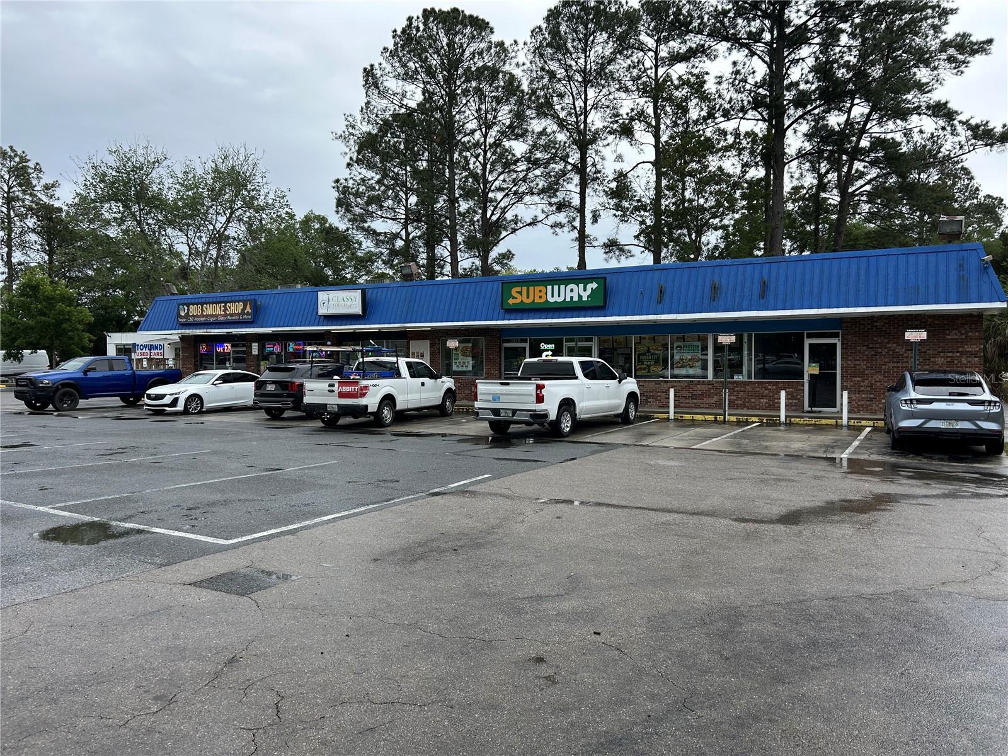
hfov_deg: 67.3
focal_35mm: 26
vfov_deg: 53.1
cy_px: 378
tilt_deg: -1.2
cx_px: 504
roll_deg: -0.1
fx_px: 757
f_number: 1.5
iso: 50
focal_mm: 5.7
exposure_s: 1/1488
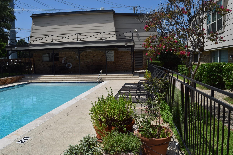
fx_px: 175
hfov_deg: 67.4
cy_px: 78
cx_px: 116
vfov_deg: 47.9
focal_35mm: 27
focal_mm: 18
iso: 200
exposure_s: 1/500
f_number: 11
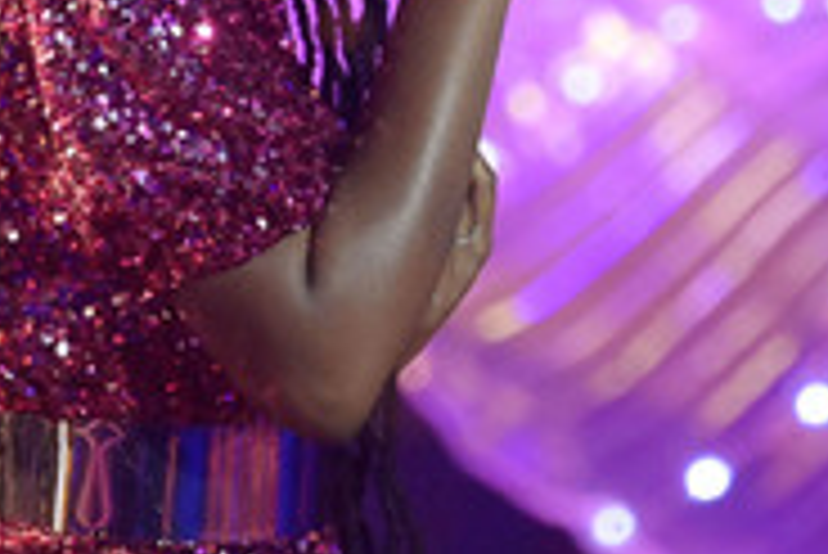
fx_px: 22511
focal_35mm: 978
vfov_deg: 1.4
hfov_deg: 2.1
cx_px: 295
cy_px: -113
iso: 12800
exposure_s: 1/400
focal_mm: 400
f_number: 5.6
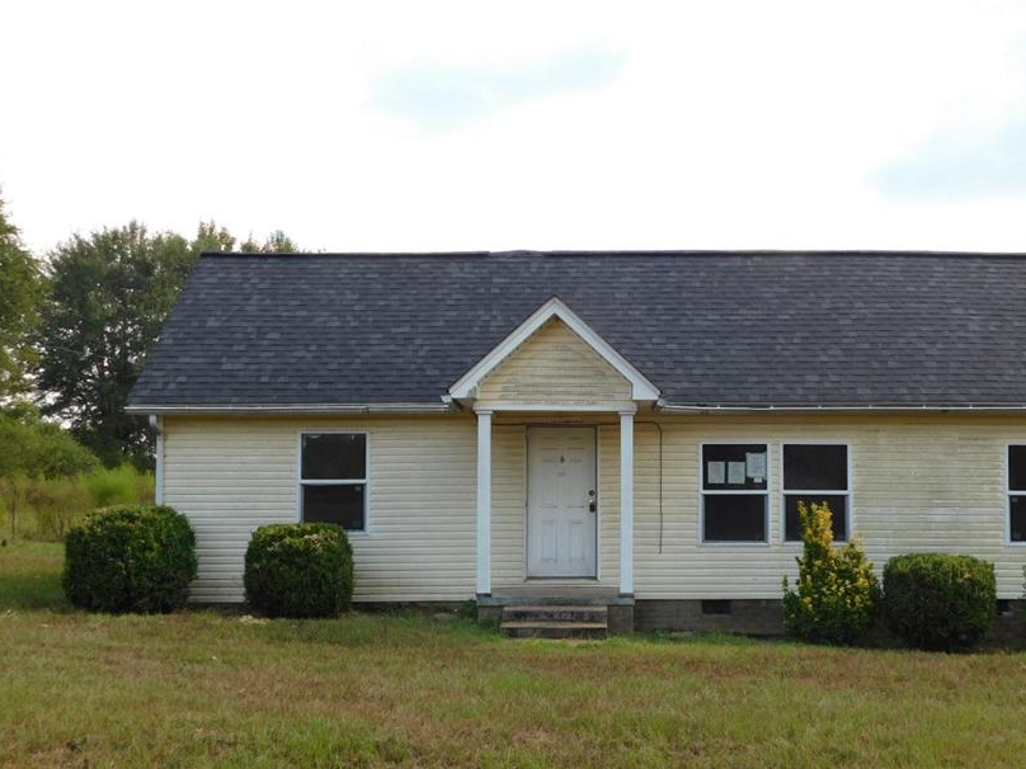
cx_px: 593
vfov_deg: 37.7
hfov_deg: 48.8
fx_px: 1126
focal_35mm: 38
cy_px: 435
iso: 125
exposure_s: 1/400
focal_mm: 5.3
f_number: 3.2
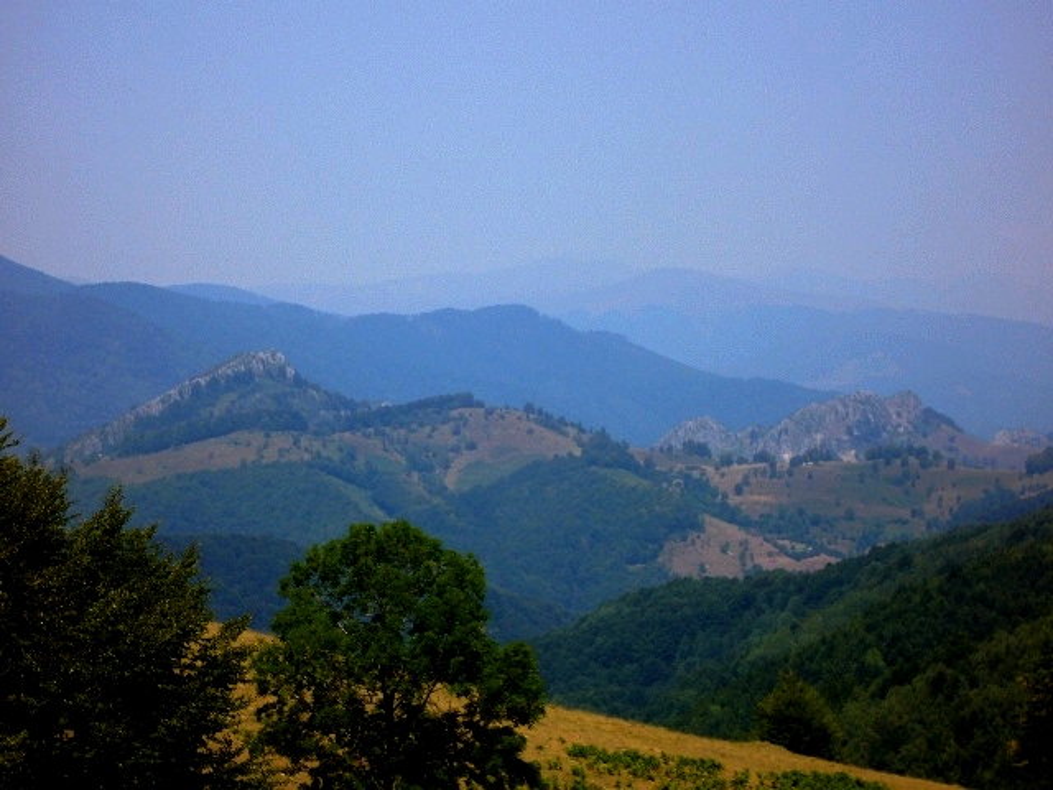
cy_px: 395
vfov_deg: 15.2
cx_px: 526
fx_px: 2951
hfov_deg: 20.2
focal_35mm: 97
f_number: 4.8
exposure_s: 1/500
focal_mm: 16.1
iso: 80
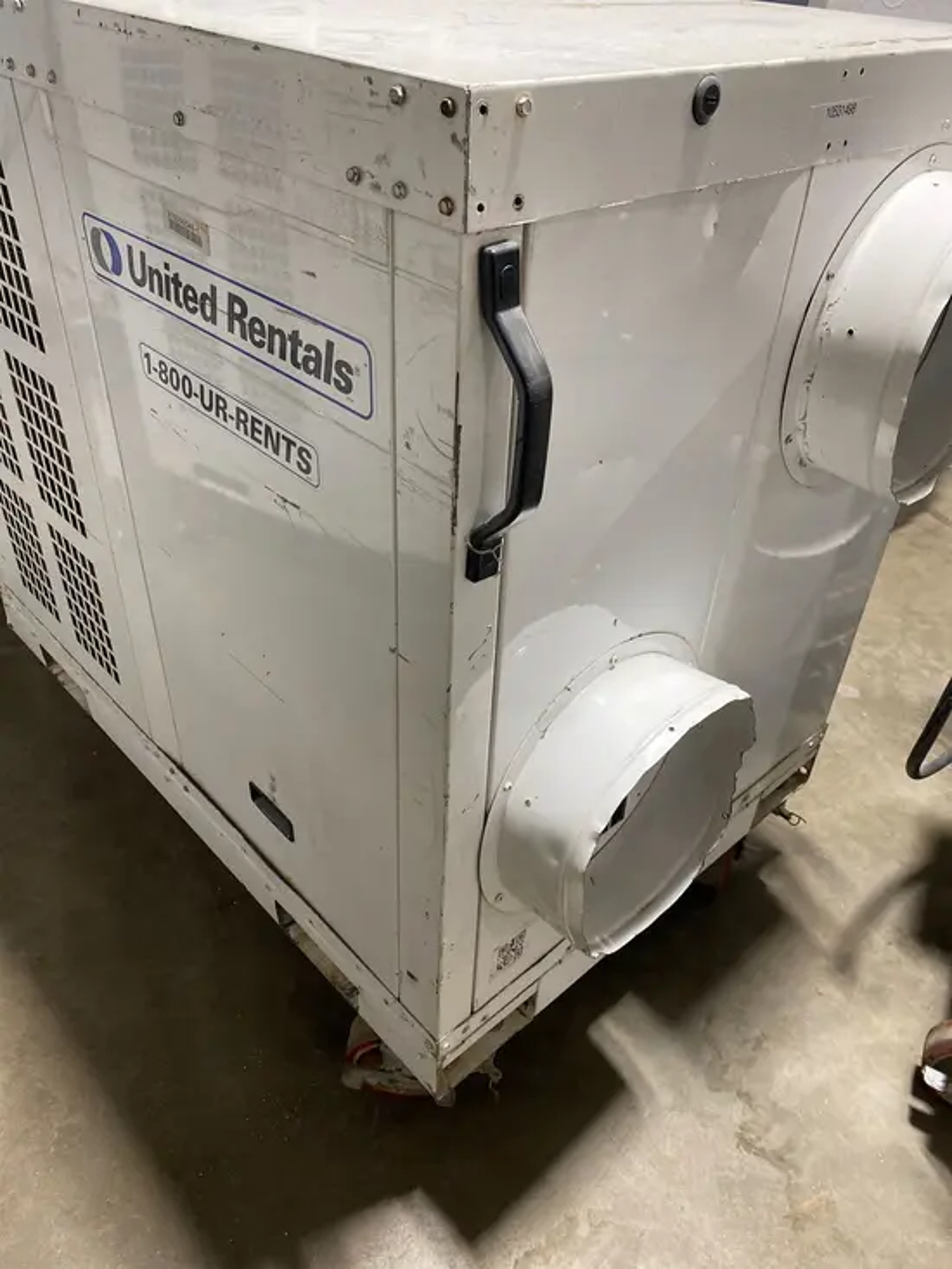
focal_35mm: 26
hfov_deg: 53.1
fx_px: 953
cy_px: 634
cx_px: 476
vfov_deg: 67.3
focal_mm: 4.25
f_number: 1.8
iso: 160
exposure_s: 1/56
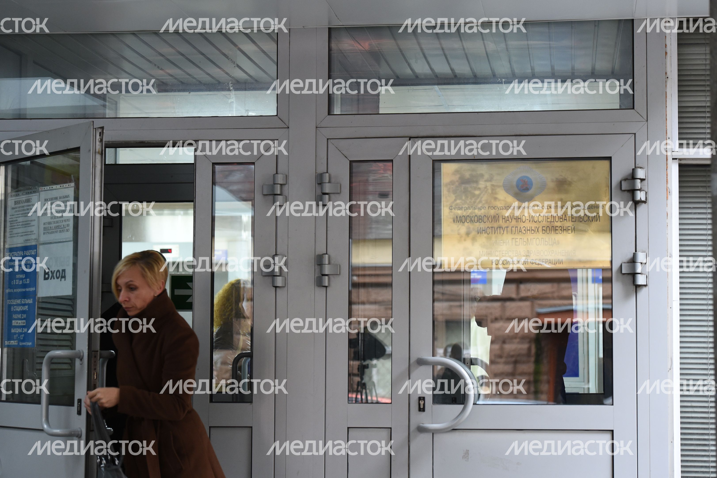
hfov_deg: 23.9
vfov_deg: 16.1
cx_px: 358
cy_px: 239
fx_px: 1692
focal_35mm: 85
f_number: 5
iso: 2500
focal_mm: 85
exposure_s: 1/125
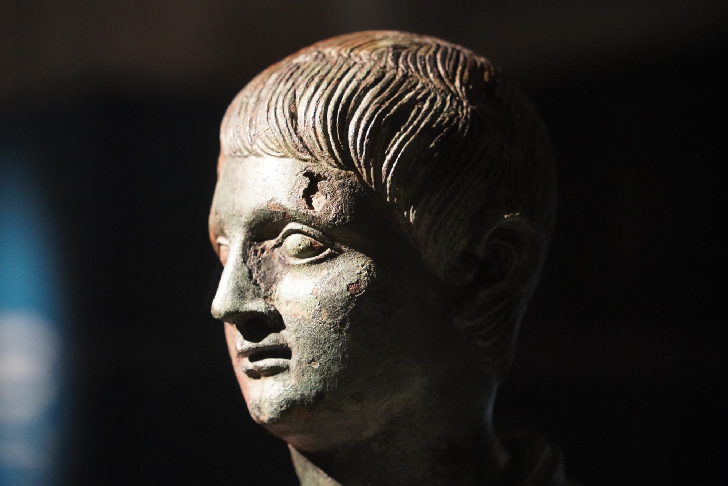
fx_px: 2386
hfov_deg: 17.3
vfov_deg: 11.6
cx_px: 364
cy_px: 243
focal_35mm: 118
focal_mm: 118
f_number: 5
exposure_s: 1/80
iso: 12800
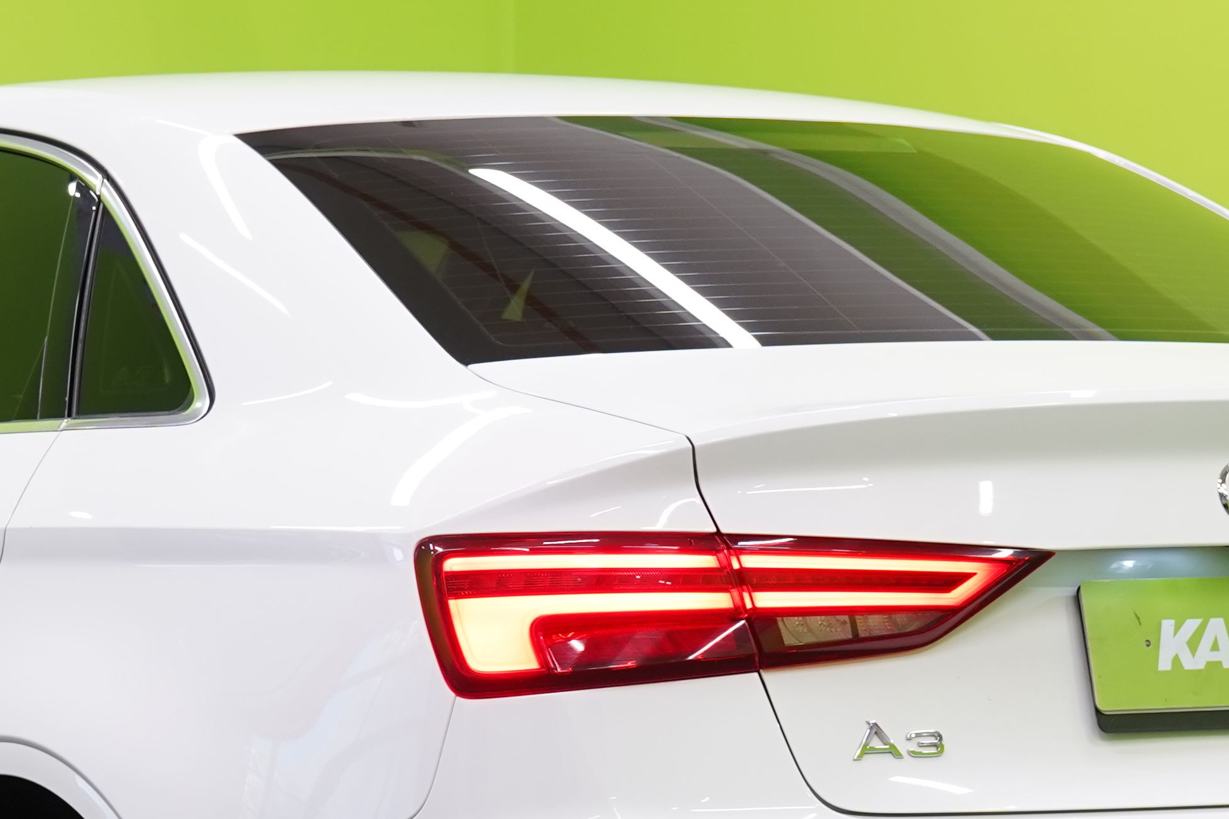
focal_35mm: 173
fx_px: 5906
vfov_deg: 7.9
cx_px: 459
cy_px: 579
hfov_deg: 11.9
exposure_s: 1/30
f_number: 5.6
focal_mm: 56
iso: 400
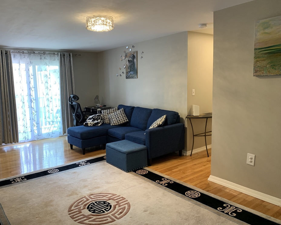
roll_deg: +2.0
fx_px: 233
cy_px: 112
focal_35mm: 28
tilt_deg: -8.4
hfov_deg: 62.1
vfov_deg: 51.5
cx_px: 128
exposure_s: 1/60
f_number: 1.8
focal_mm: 4.25
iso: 125
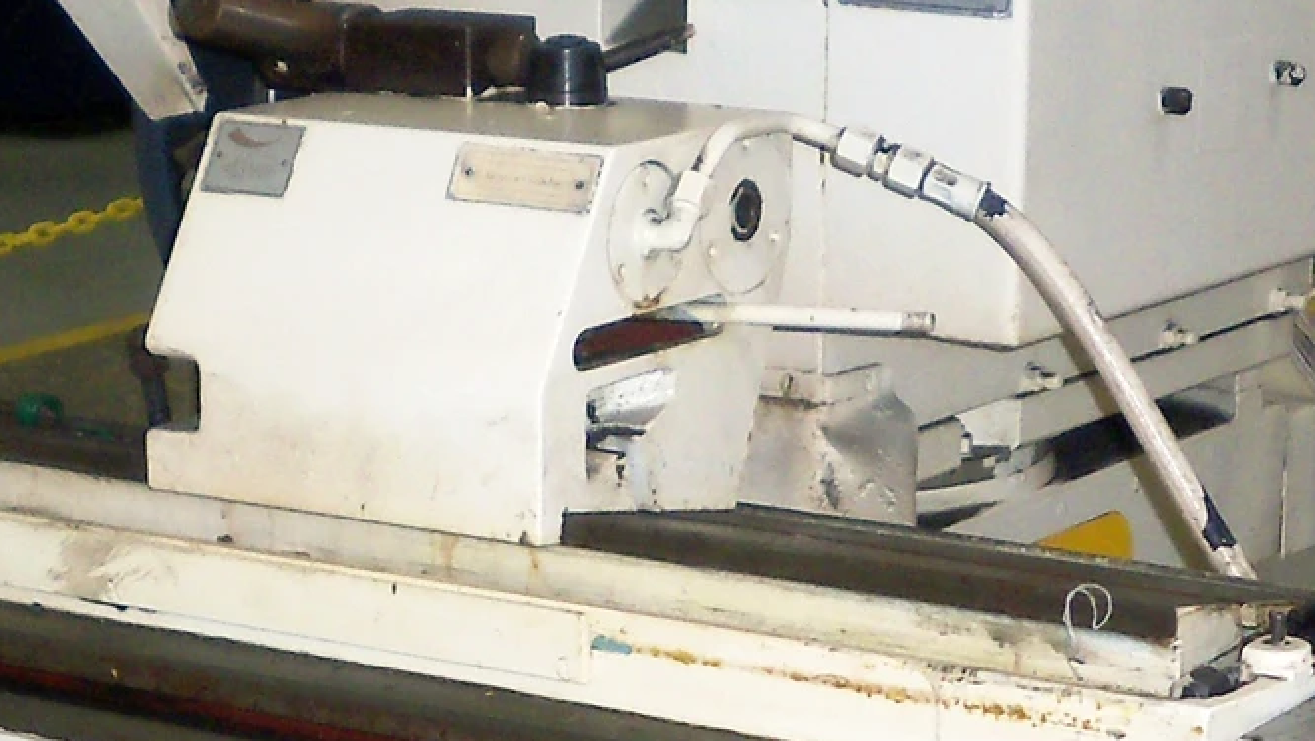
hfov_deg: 17.1
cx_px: 570
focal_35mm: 125
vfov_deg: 9.6
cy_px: 854
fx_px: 4360
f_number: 3.5
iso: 80
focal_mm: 6.3
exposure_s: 1/60
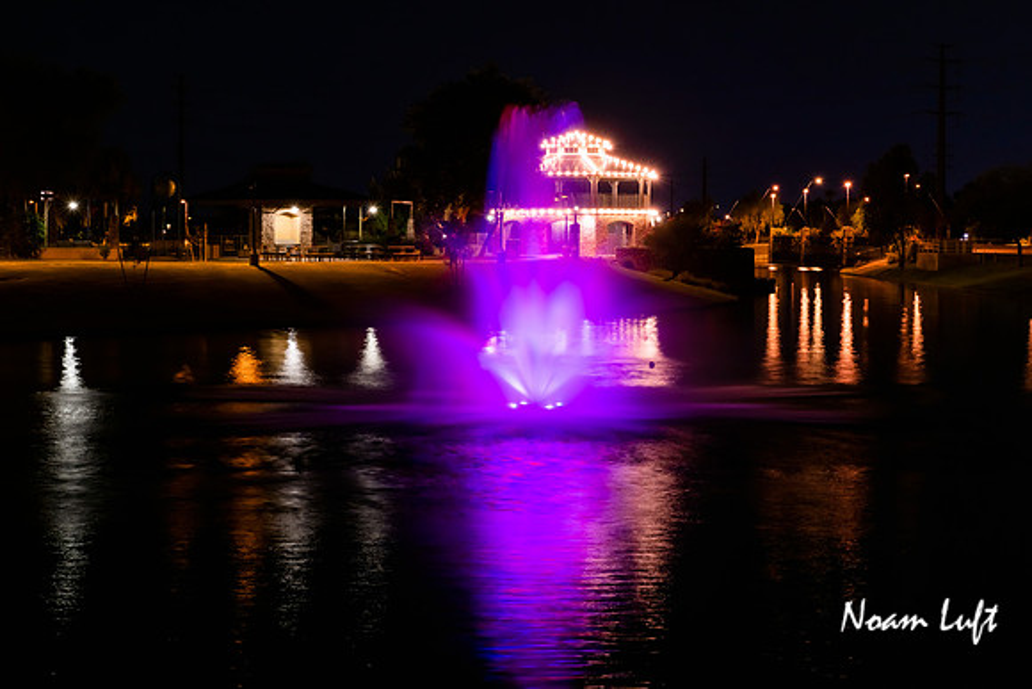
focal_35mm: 70
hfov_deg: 28.9
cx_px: 509
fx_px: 2003
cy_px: 261
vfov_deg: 19.5
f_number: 9
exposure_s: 3
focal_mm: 55
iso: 64
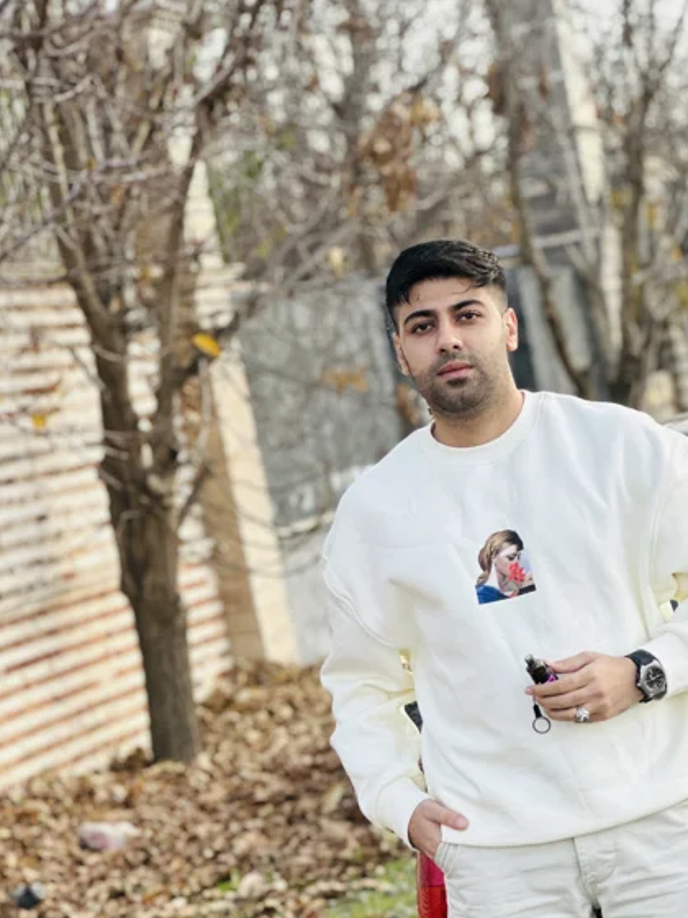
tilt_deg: -2.8
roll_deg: +10.5
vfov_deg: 17.9
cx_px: 401
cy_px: 577
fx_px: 2915
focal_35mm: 110
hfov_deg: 13.5
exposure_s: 1/121
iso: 80
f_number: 2.8
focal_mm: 9
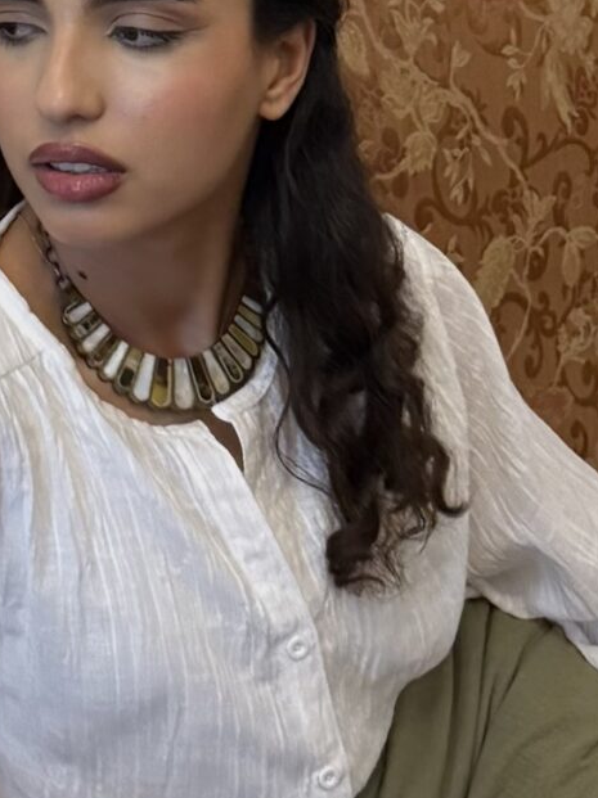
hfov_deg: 14.9
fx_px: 2283
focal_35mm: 99
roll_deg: +0.4
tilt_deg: -10.4
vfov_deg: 19.8
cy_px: 262
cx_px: 215
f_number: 1.78
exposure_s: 1/50
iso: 640
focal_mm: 6.76
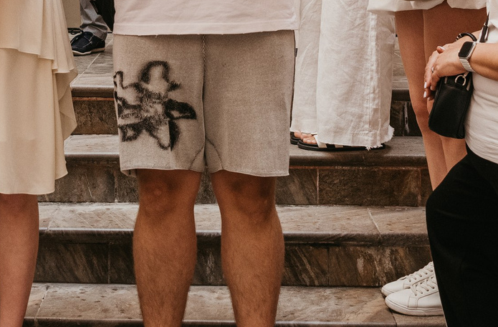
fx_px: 1239
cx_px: 145
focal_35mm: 90
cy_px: -95
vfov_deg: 14.4
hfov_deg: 22.6
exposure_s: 1/500
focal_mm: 24
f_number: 4.5
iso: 800
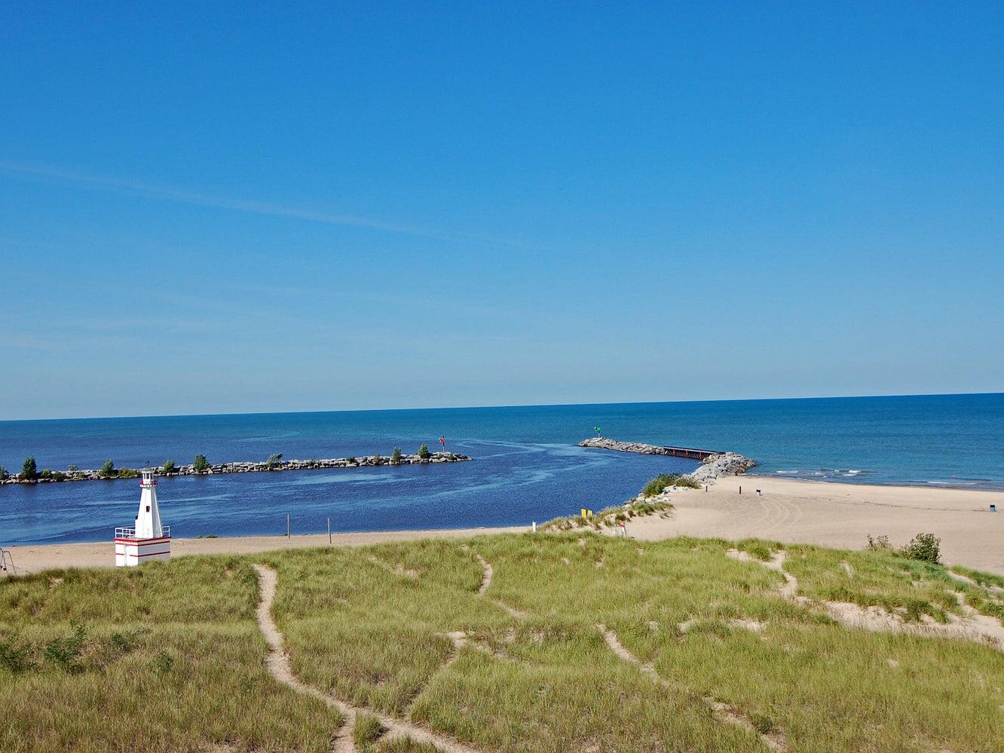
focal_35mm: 40
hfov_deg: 46.7
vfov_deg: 36.0
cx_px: 437
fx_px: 1160
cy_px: 375
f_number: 8
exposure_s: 1/500
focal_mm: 24
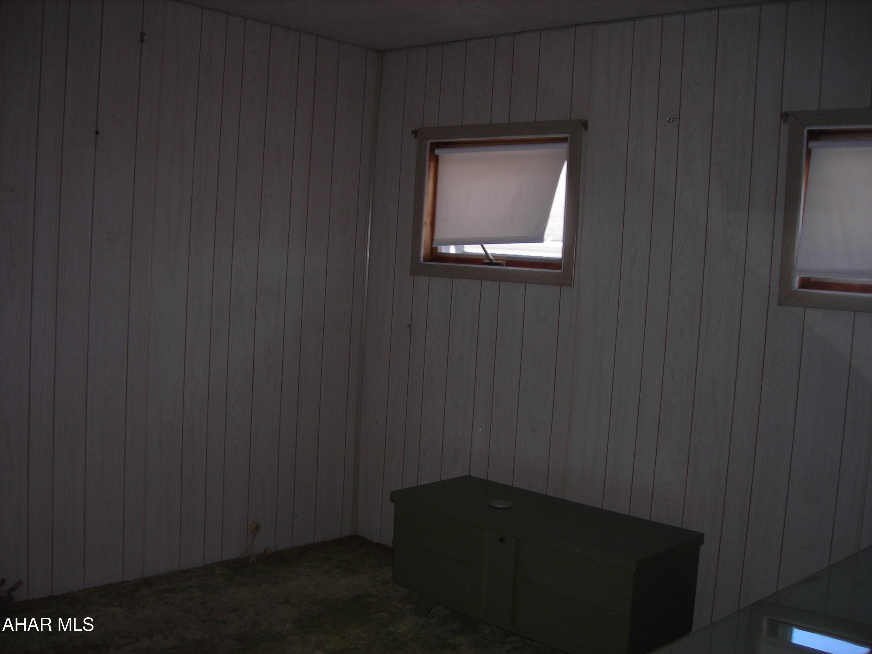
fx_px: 957
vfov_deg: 37.7
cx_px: 436
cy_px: 327
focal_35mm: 38
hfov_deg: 49.0
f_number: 3.2
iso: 51
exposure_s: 1/60.1
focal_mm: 6.3
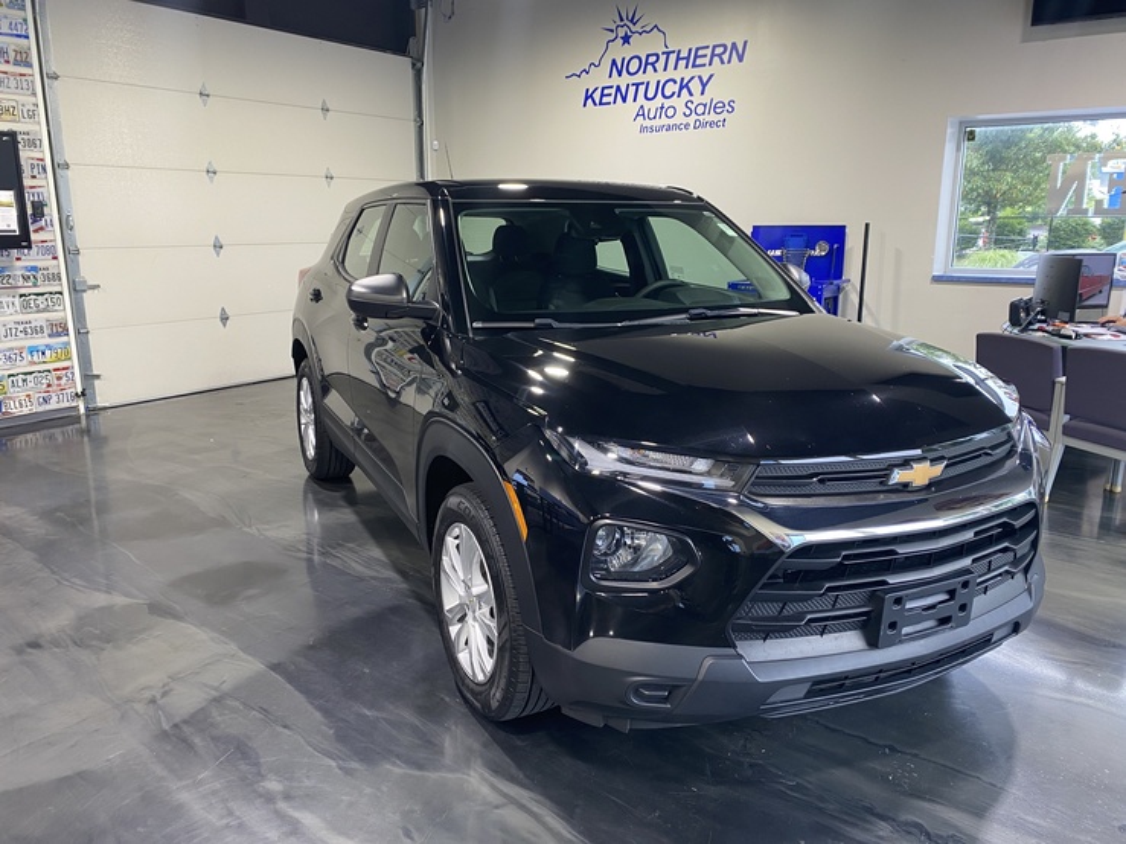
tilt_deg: -11.3
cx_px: 563
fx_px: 846
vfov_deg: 53.0
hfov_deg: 67.3
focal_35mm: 26
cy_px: 422
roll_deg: -0.2
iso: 80
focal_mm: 4.25
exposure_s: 1/60
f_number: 1.8
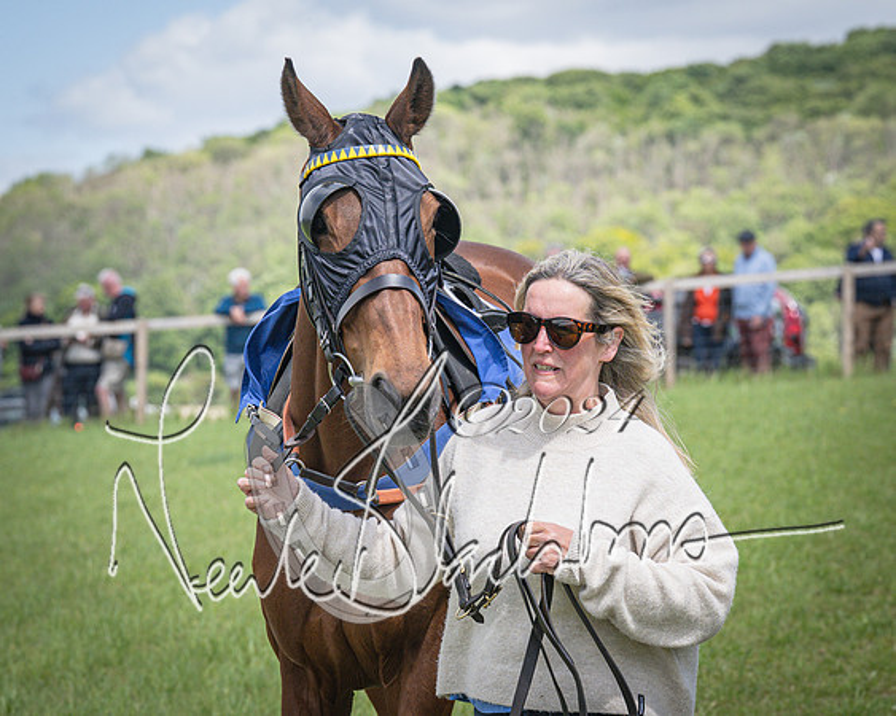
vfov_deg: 8.2
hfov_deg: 10.2
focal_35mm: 189
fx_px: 5013
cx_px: 409
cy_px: 272
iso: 400
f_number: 5
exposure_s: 1/1600
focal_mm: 89
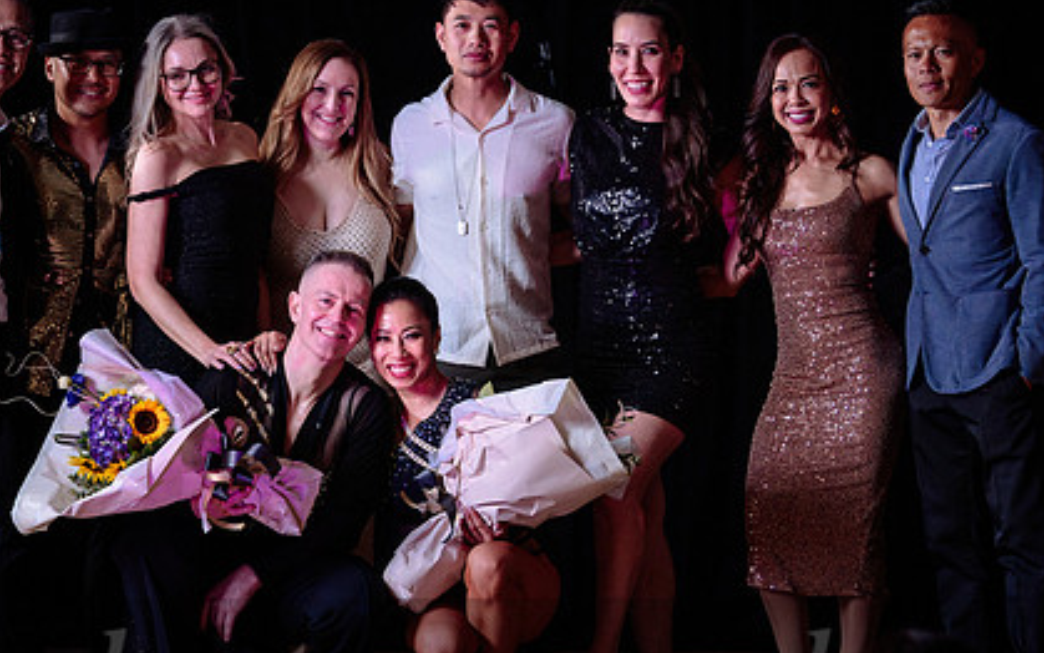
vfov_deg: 7.4
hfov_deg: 11.7
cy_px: 234
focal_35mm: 178
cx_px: 273
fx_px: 5065
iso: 400
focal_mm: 86
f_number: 3.2
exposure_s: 1/200
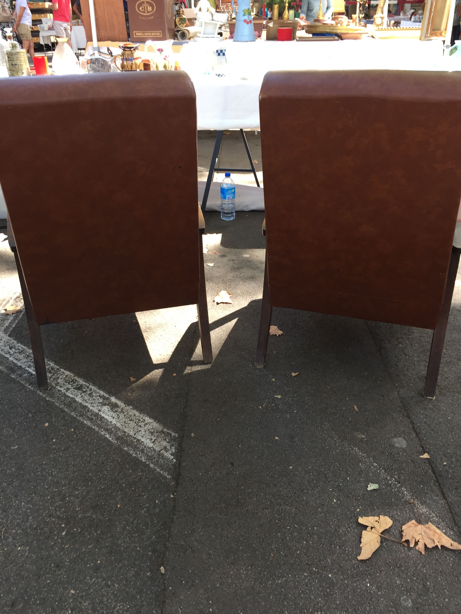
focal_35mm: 29
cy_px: 307
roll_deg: +0.8
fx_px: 515
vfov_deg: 61.7
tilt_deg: -28.3
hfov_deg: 48.2
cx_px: 230
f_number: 2.2
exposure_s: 1/100
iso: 40
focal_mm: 4.15
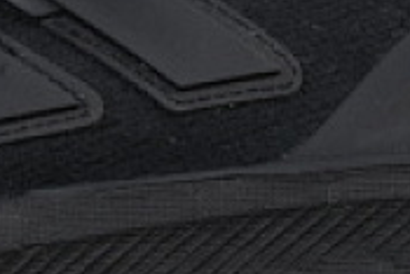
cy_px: -40
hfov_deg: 4.4
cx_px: -42
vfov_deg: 3.0
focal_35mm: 463
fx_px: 5277
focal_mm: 50
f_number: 6.3
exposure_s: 1/50
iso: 160
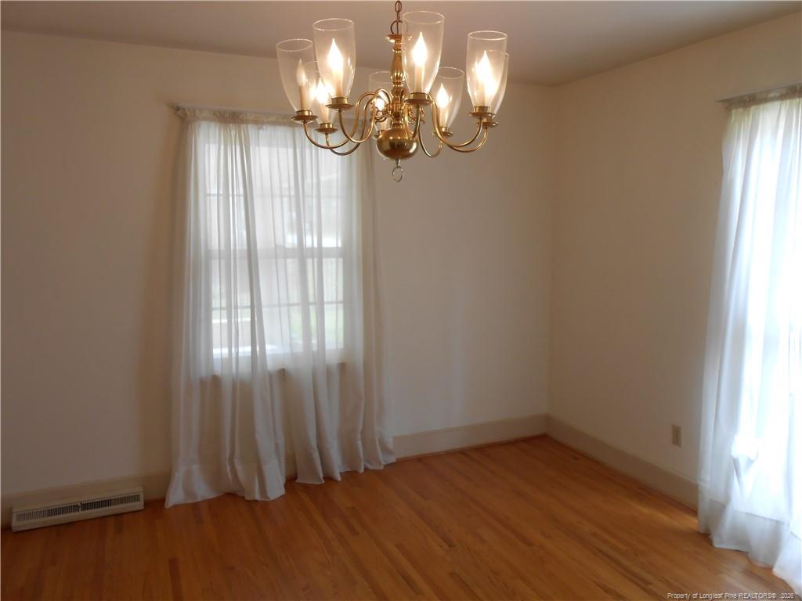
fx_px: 602
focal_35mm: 26
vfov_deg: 53.1
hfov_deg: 67.3
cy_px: 300
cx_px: 401
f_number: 3.5
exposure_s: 1/30
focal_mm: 4.6
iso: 80
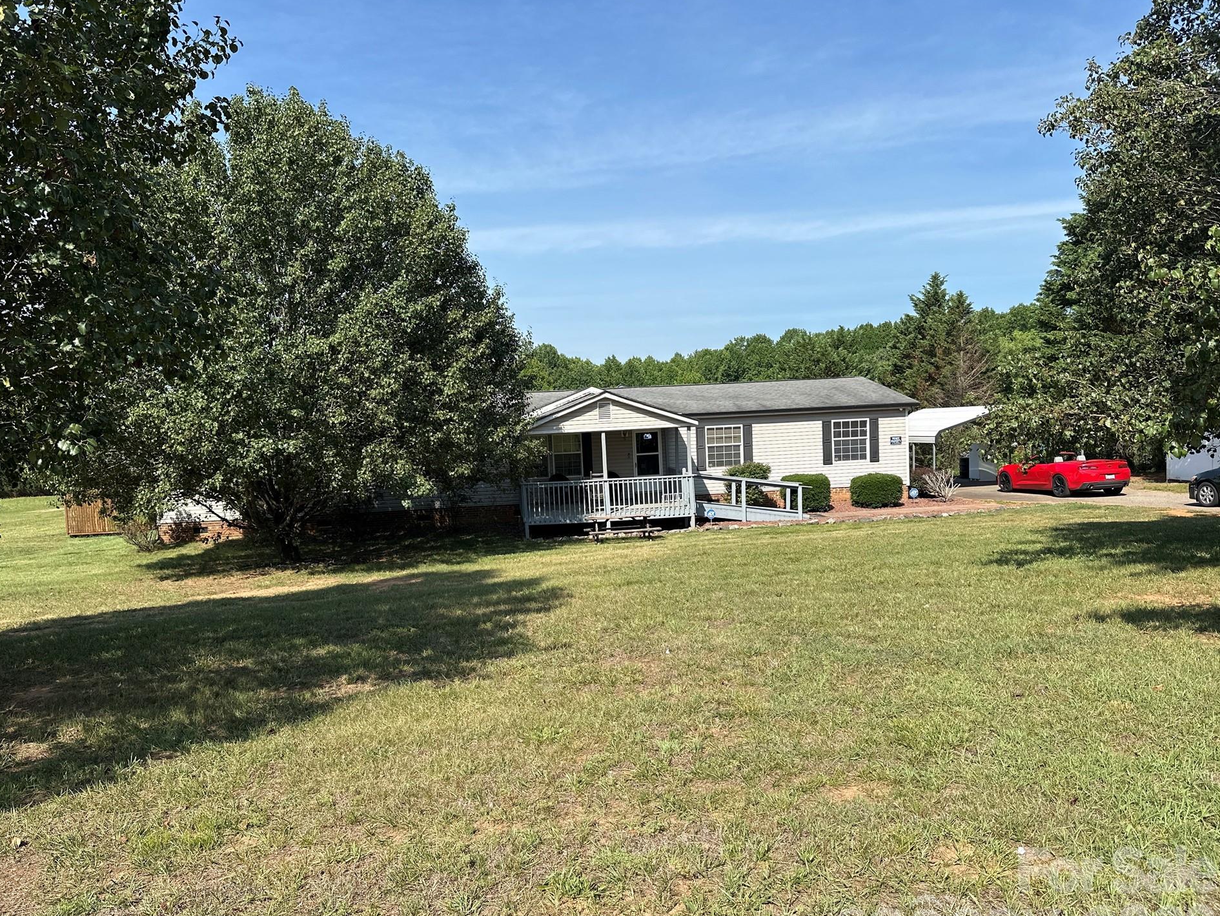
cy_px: 478
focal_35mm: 26
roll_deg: +2.3
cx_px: 563
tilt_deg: -4.5
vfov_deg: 53.1
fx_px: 916
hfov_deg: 67.2
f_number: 1.78
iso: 80
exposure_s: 1/3861
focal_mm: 6.86
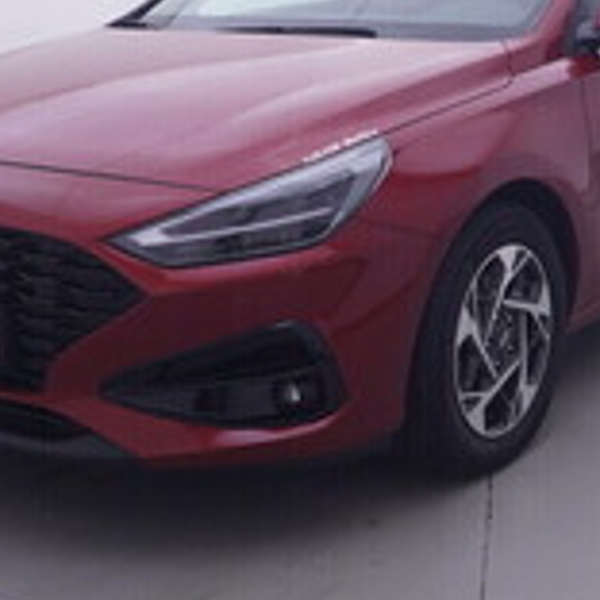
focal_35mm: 68
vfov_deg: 24.6
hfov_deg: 24.8
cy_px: 25
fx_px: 1324
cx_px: 533
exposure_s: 1/80
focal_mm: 15
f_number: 5
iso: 200
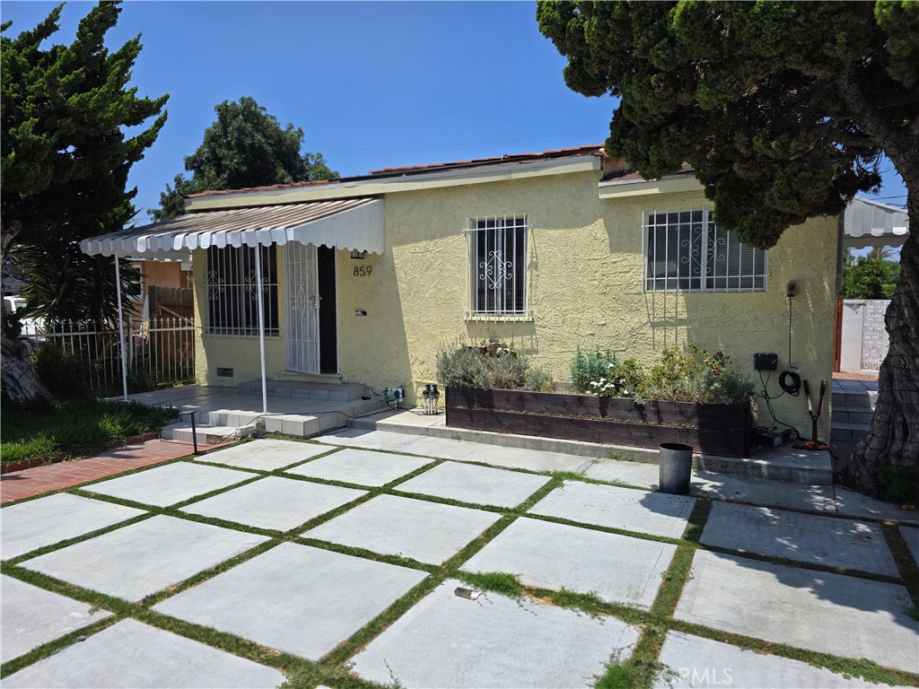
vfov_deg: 58.9
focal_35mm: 23
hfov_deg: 73.9
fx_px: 611
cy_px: 344
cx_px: 460
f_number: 1.7
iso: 25
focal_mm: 6.3
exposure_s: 1/2000
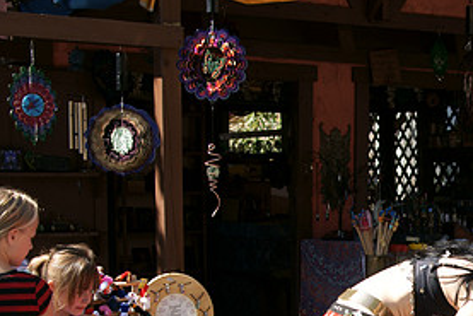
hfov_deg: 22.3
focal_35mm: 88
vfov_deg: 15.2
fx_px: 1157
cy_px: 325
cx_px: 464
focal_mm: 28
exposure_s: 1/500
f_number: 3.2
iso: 100
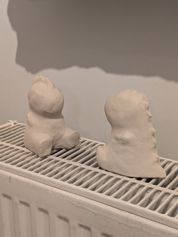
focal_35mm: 49
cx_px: 89
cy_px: 118
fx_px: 335
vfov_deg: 38.9
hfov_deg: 29.8
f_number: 1.68
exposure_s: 1/33.3
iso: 494
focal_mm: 6.9
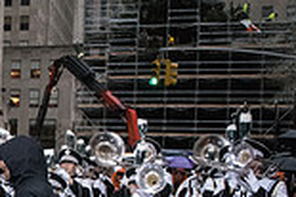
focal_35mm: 101
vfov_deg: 13.3
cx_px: -181
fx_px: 830
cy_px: 202
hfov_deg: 17.6
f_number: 2.8
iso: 10000
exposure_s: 1/4000
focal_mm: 27
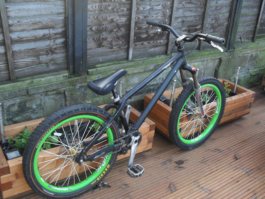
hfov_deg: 51.4
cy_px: 100
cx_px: 134
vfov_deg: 39.7
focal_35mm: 36
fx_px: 276
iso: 100
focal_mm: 6.3
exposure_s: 1/45
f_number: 3.2
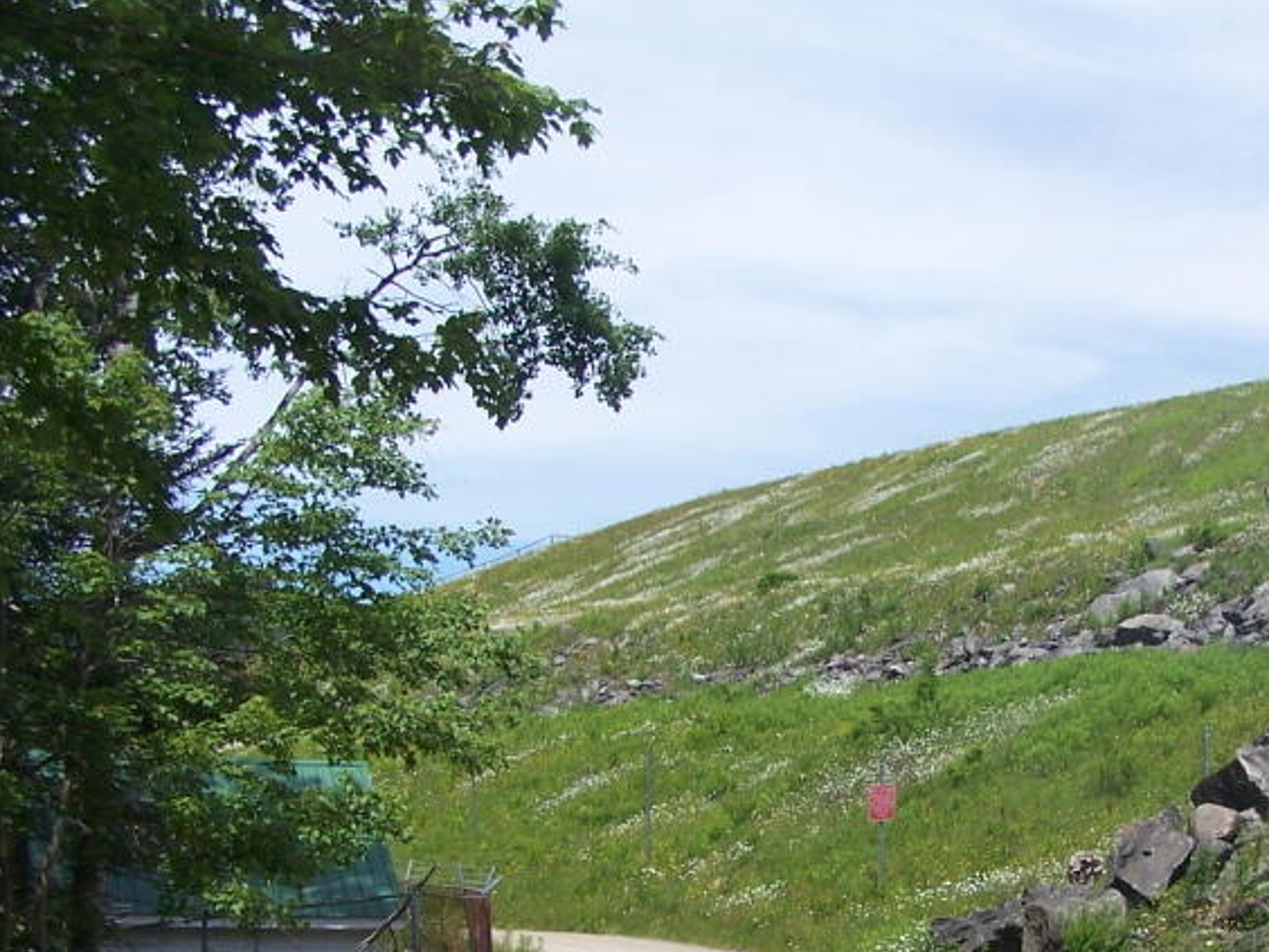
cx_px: 1058
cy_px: 736
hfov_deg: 27.5
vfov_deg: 21.1
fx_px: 2529
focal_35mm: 69
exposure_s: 1/640
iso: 80
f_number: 4
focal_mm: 6.3
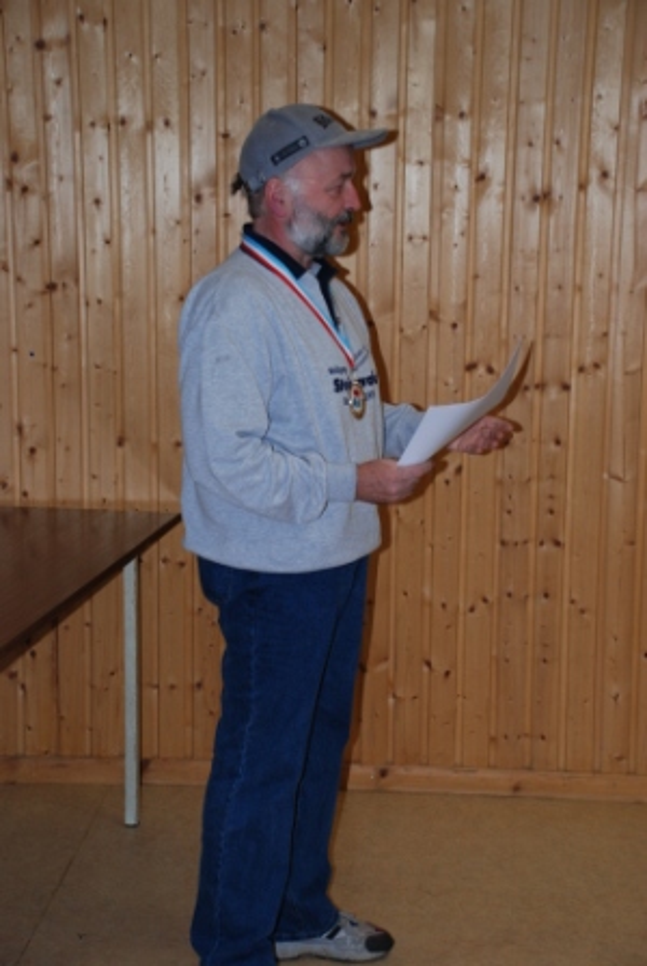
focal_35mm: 60
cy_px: 483
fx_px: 1612
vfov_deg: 33.4
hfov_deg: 22.7
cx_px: 324
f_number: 4.5
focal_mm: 40
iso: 400
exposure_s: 1/60
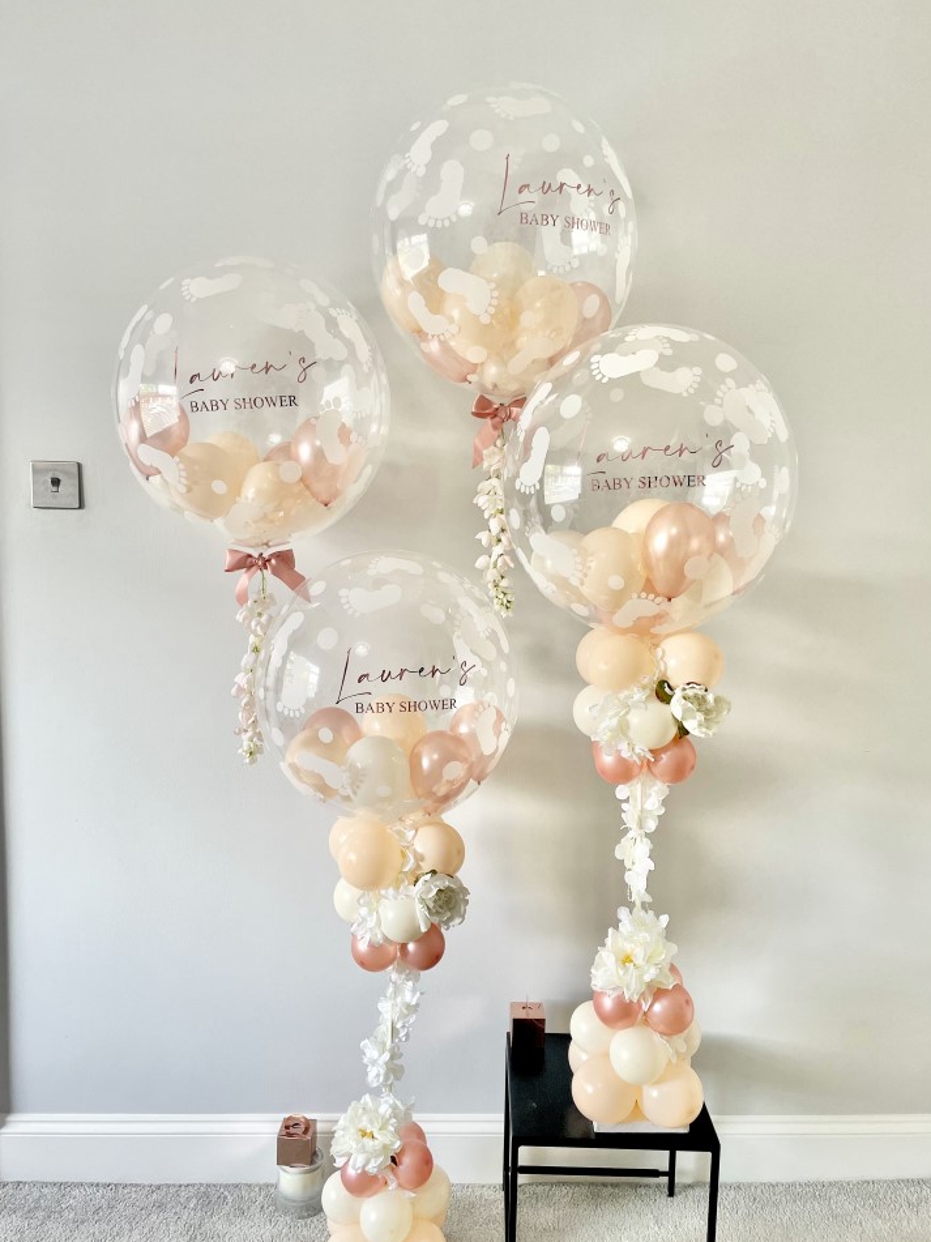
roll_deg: -1.5
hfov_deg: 49.7
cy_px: 663
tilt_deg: -6.9
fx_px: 1004
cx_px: 462
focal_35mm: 28
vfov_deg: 63.4
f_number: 1.6
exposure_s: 1/121
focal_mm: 4.2
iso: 100
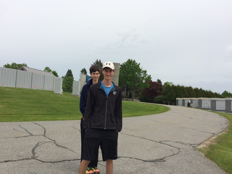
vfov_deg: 48.2
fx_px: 194
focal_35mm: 29
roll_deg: -1.5
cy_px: 87
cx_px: 116
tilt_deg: +0.7
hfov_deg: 61.7
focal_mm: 4.15
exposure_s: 1/2564
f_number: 2.2
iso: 32
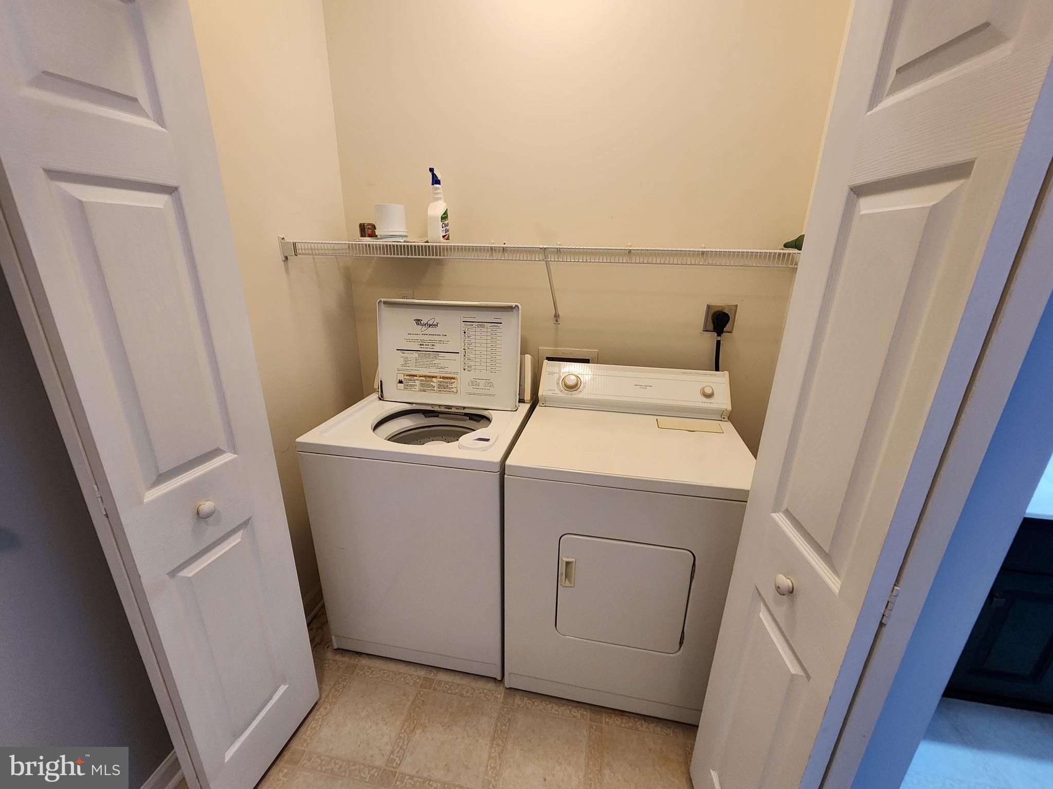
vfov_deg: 89.9
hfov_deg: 106.2
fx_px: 395
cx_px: 526
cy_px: 394
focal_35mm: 13
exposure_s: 1/60
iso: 250
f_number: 2.2
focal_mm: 2.2
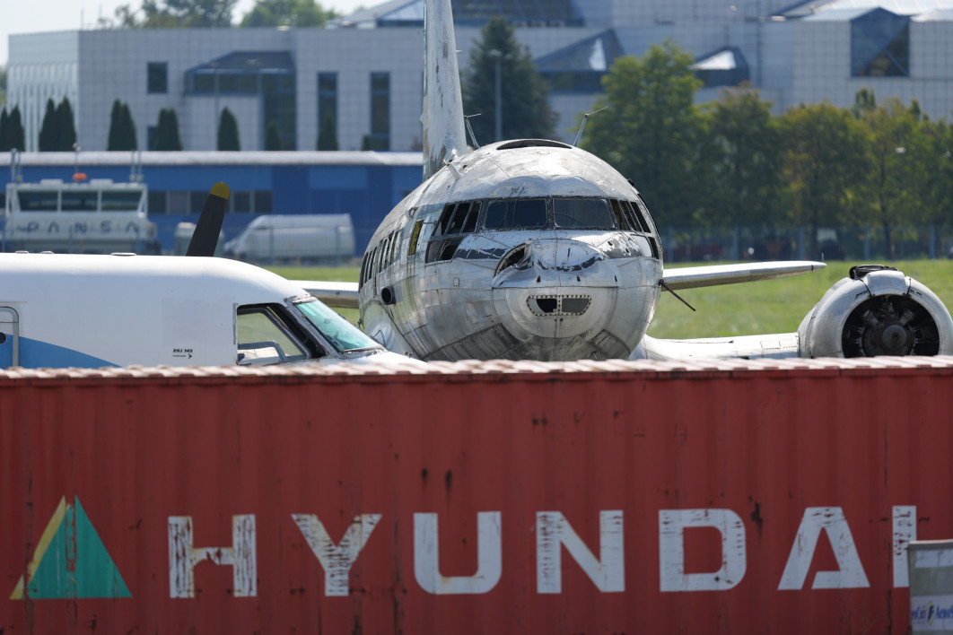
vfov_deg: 3.4
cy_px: 318
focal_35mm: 400
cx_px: 476
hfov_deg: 5.2
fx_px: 10588
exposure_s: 1/3200
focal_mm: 400
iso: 400
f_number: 4.5
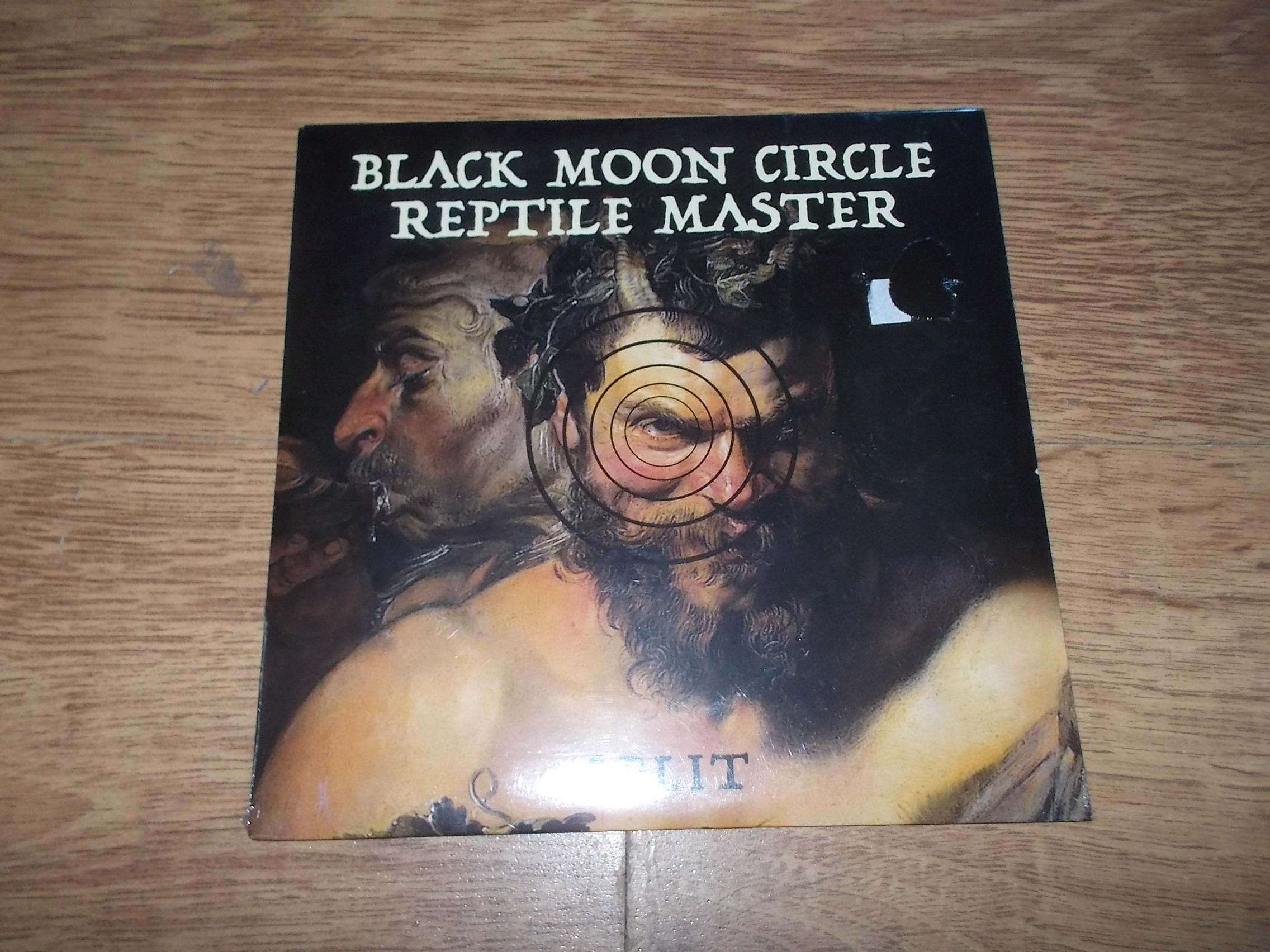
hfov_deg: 61.7
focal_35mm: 29
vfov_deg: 48.2
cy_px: 476
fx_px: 1064
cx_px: 635
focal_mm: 4.1
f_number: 3.3
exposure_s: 1/30
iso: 200
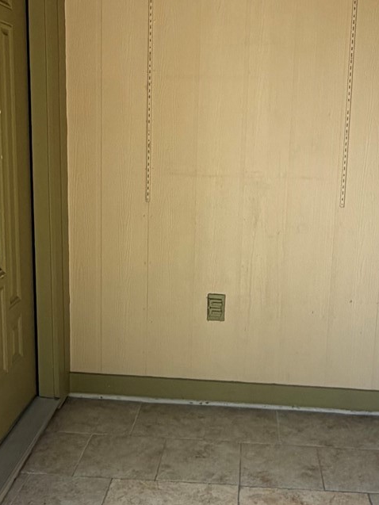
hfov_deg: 32.2
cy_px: 228
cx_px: 212
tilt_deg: -8.0
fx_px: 657
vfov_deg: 42.0
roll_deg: -1.3
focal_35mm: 45
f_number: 2.2
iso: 50
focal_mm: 2.22
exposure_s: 1/121
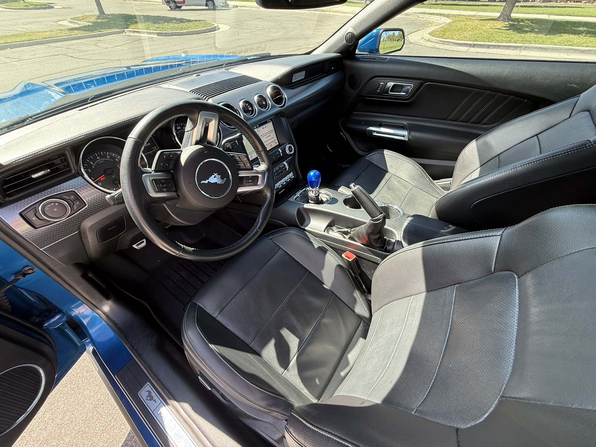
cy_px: 224
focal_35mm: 14
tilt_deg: -44.4
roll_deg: -0.2
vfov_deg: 85.7
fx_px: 241
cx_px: 298
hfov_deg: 102.1
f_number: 2.2
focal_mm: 2.22
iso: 80
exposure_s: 1/99
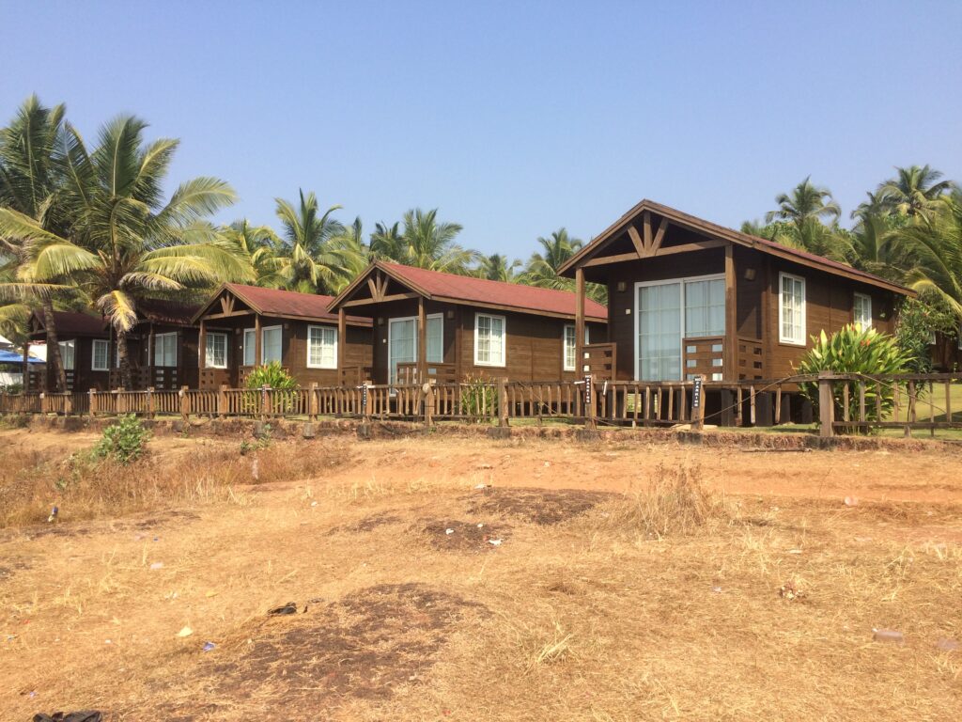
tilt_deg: +3.7
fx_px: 806
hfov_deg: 61.7
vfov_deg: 48.2
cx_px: 481
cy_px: 361
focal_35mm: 29
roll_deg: -1.0
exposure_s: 1/1520
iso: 32
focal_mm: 4.15
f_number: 2.2
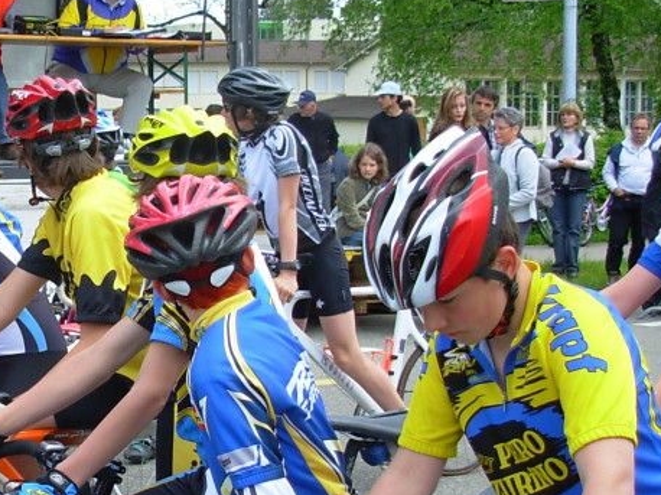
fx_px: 1622
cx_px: 94
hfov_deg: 22.6
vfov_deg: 17.3
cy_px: 328
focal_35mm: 85
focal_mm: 6.3
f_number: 2.9
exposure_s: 1/304
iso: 50
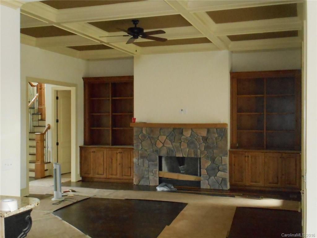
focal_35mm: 44
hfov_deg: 42.9
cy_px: 119
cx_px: 158
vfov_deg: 32.9
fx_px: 403
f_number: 4.7
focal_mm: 7.9
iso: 1600
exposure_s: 1/30
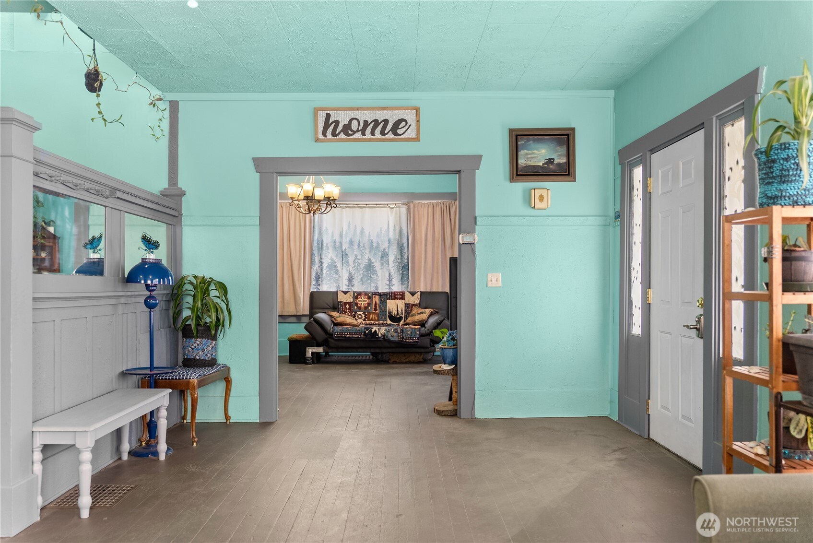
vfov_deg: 43.4
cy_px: 272
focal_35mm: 30
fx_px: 682
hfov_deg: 61.6
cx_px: 406
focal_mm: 30.2
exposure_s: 1/15
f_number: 2.8
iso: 400
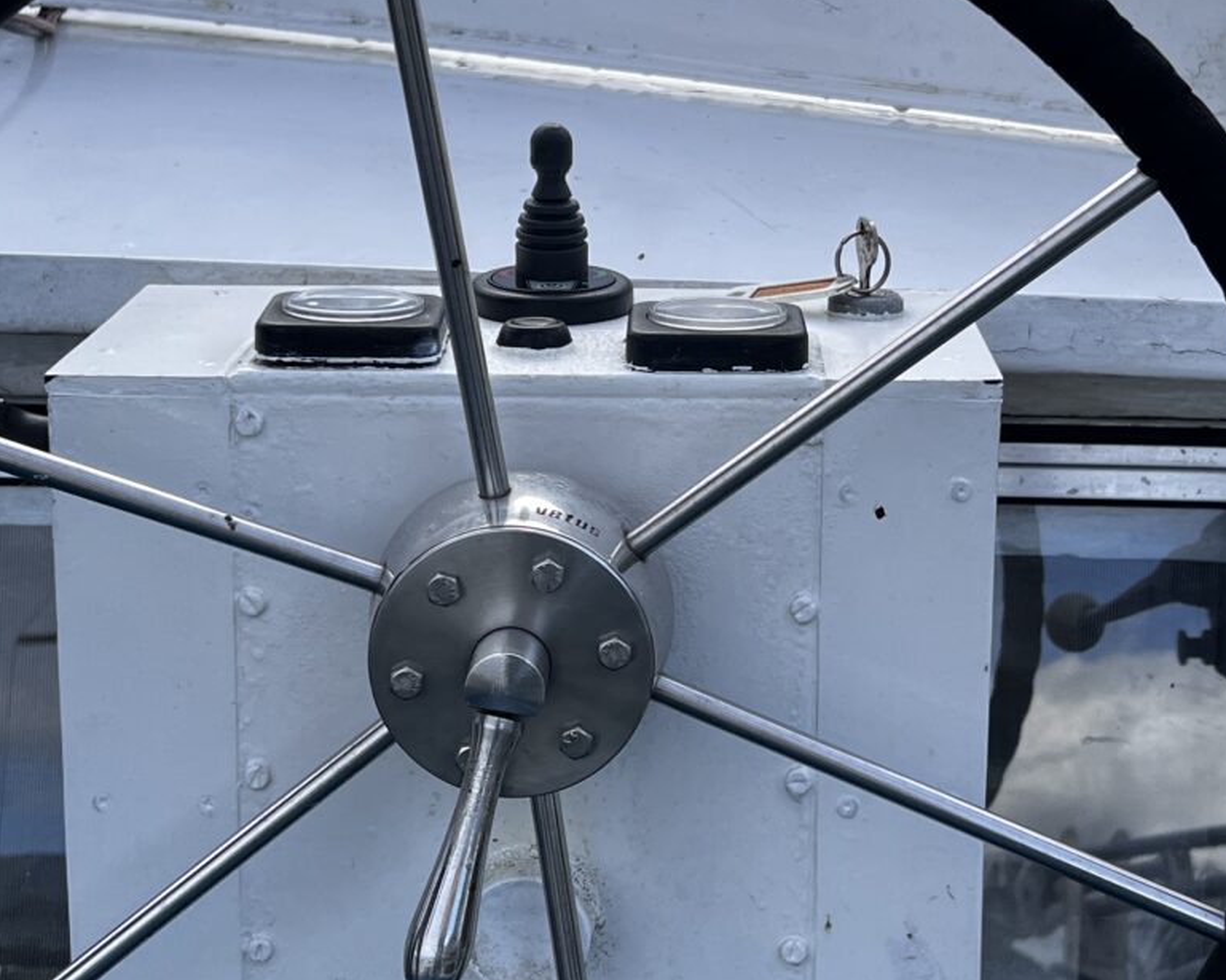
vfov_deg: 23.1
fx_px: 2394
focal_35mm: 66
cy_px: 421
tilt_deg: -13.7
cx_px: 646
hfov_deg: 28.7
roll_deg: +0.7
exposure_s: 1/1972
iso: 50
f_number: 1.5
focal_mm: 5.7
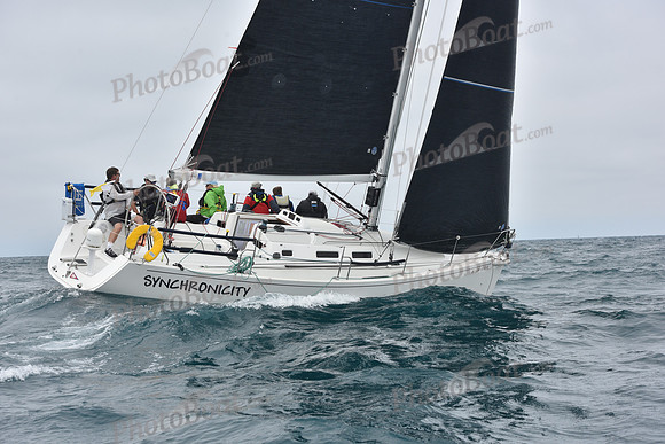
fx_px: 1293
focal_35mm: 70
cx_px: 332
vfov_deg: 19.5
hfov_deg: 28.8
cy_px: 222
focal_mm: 70
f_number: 9
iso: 250
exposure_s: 1/800
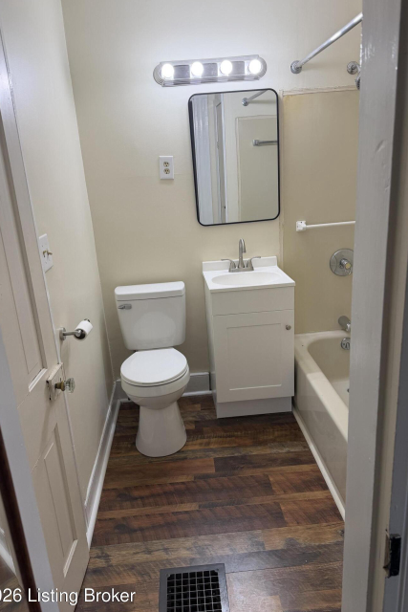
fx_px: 442
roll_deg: +3.8
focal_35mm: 26
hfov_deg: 49.6
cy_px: 306
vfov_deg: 69.4
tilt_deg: -17.6
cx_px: 206
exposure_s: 1/120
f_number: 1.78
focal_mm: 6.76
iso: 80
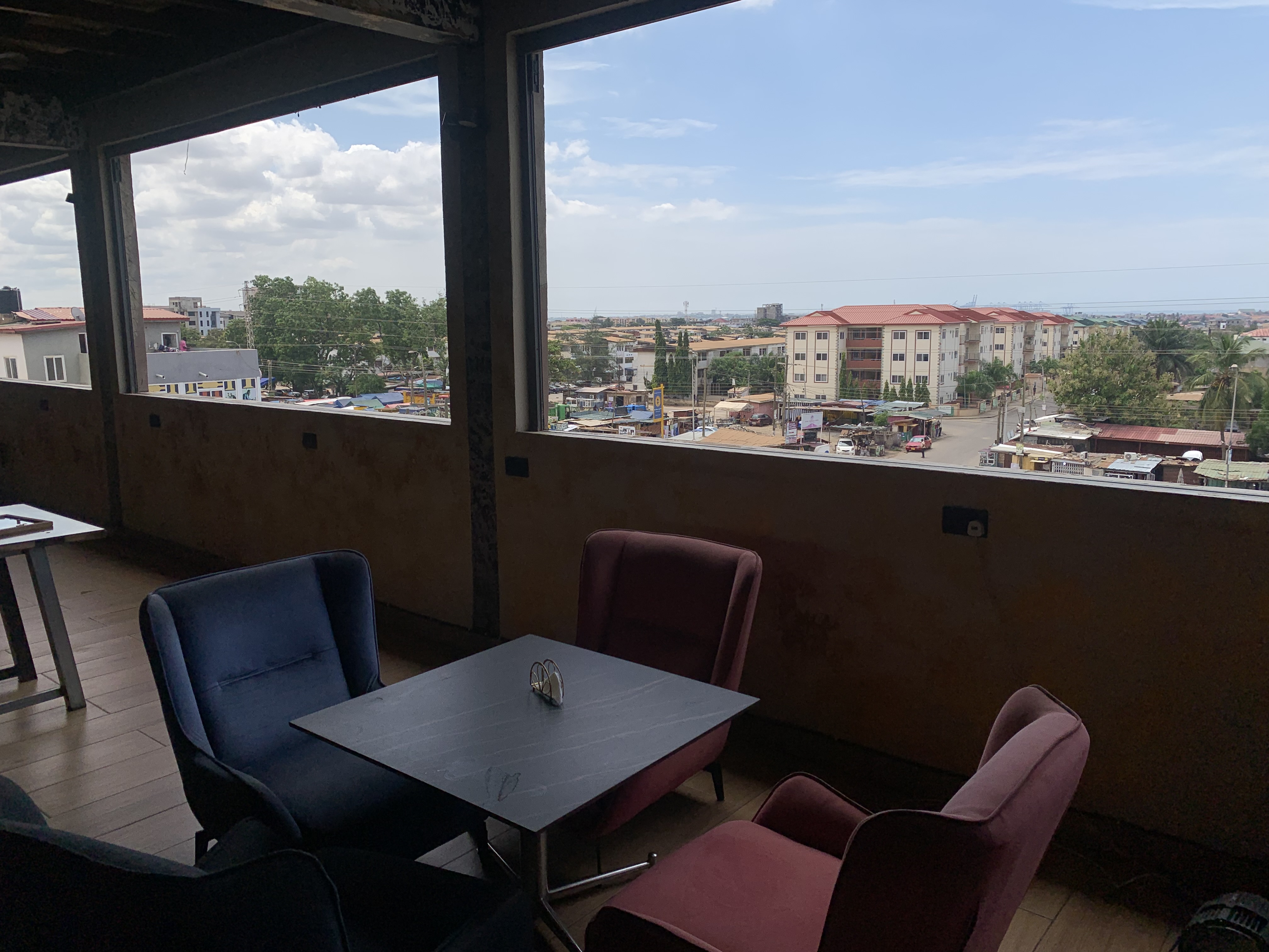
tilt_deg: -7.8
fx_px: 953
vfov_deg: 53.1
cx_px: 634
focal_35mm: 26
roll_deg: +0.6
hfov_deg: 67.3
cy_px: 476
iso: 25
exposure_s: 1/3937
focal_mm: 4.25
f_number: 1.8
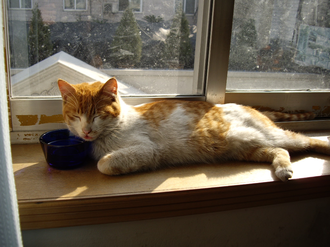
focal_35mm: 38
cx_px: 165
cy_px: 124
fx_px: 362
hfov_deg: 49.0
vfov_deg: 37.7
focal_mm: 7.9
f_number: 2.8
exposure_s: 1/320
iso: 64
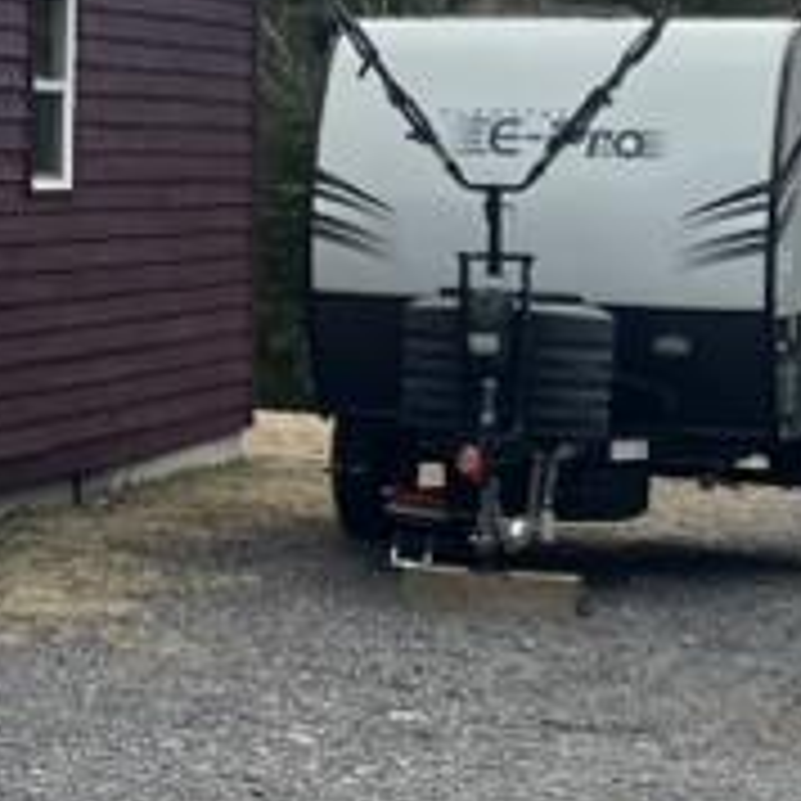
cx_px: -468
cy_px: 216
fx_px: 3456
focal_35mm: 132
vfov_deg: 13.2
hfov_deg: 12.5
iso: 50
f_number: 1.6
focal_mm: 5.1
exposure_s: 1/3623
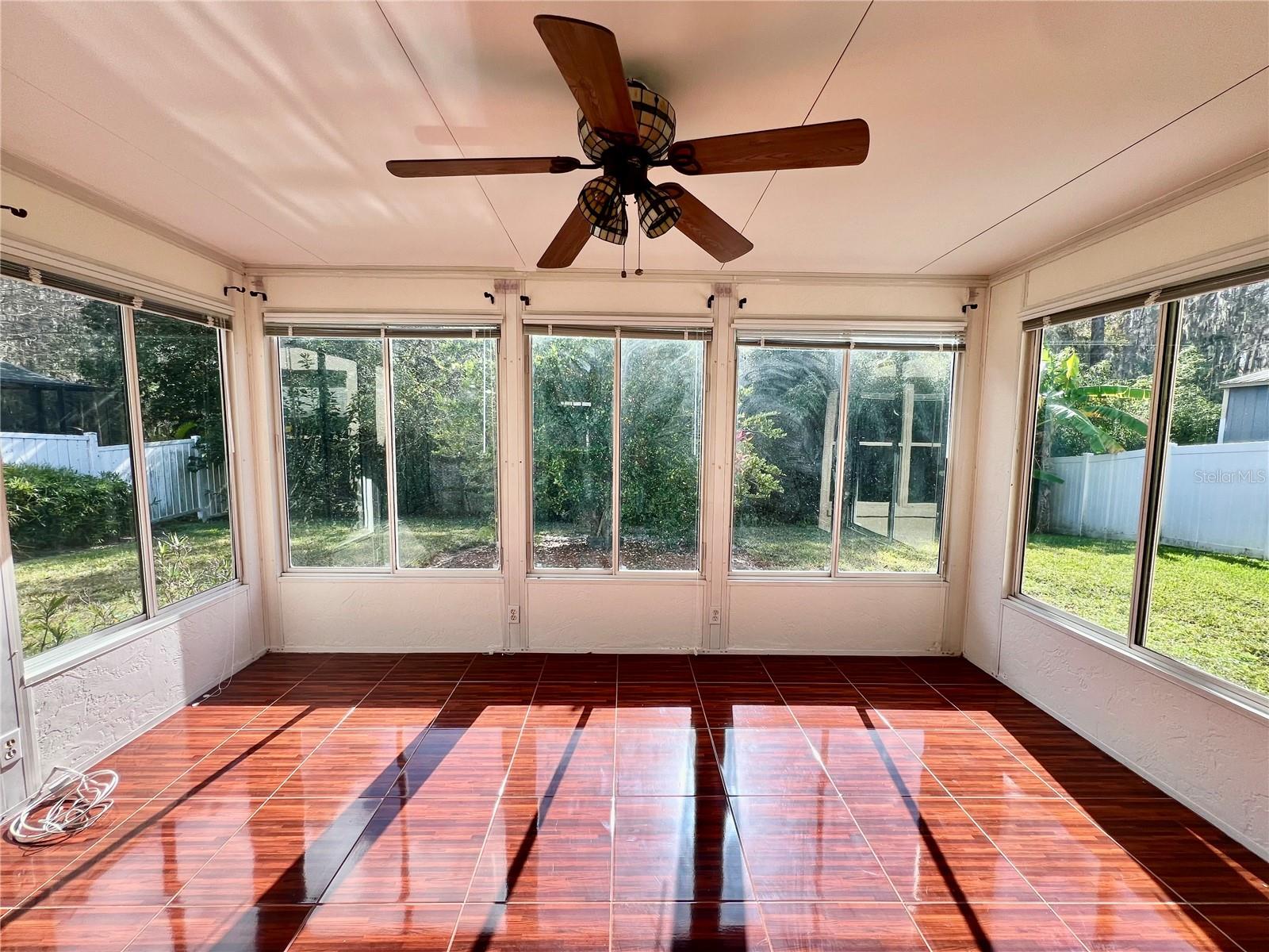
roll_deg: -0.4
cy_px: 476
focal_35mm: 13
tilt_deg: -6.3
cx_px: 634
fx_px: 477
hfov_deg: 106.2
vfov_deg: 89.9
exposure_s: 1/288
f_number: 1.8
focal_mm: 1.57
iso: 32
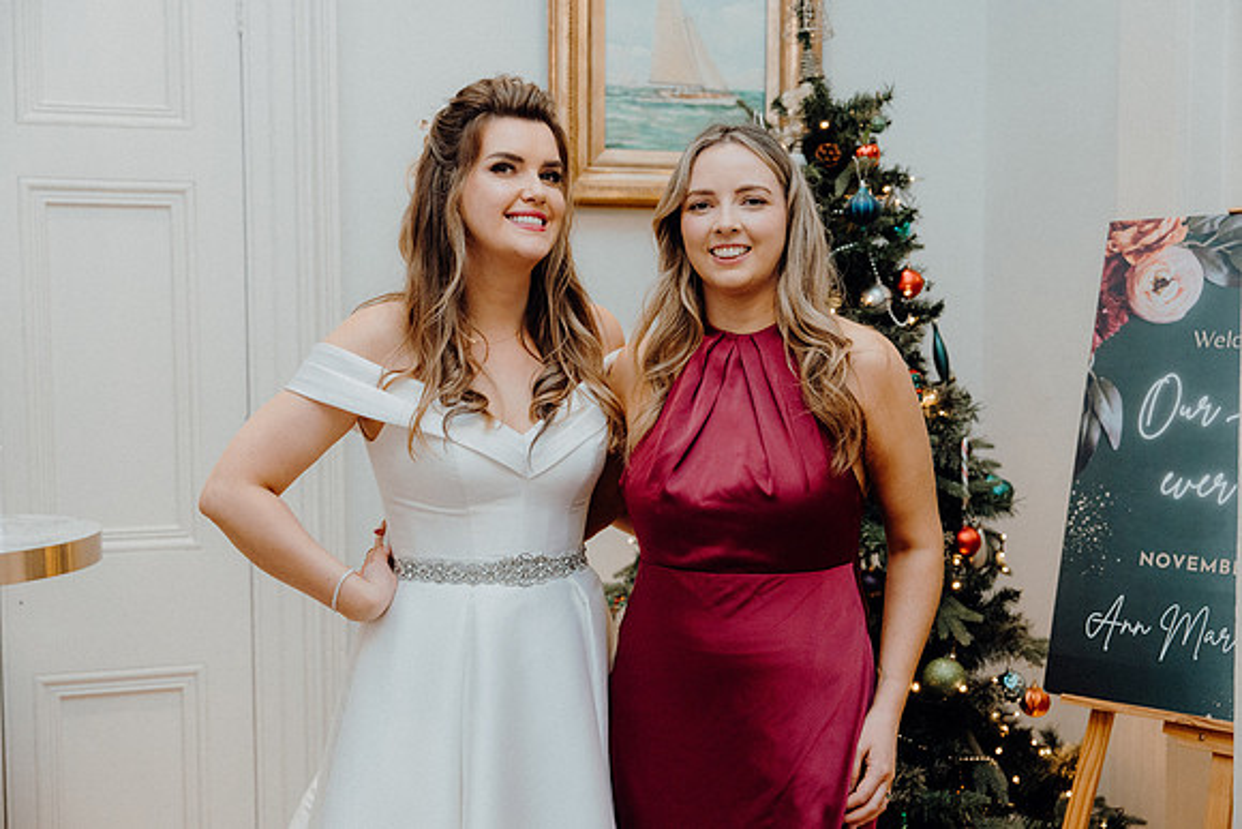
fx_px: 1484
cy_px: 414
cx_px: 621
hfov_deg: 45.4
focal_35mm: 43
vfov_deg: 31.2
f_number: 3.5
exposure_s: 1/160
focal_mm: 43
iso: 2500
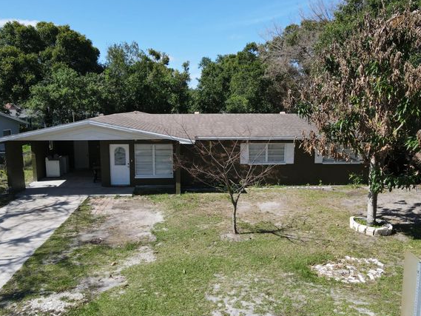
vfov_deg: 51.4
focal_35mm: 27
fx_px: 328
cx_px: 192
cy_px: 158
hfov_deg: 65.2
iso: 100
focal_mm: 4.5
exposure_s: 1/500
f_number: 2.8
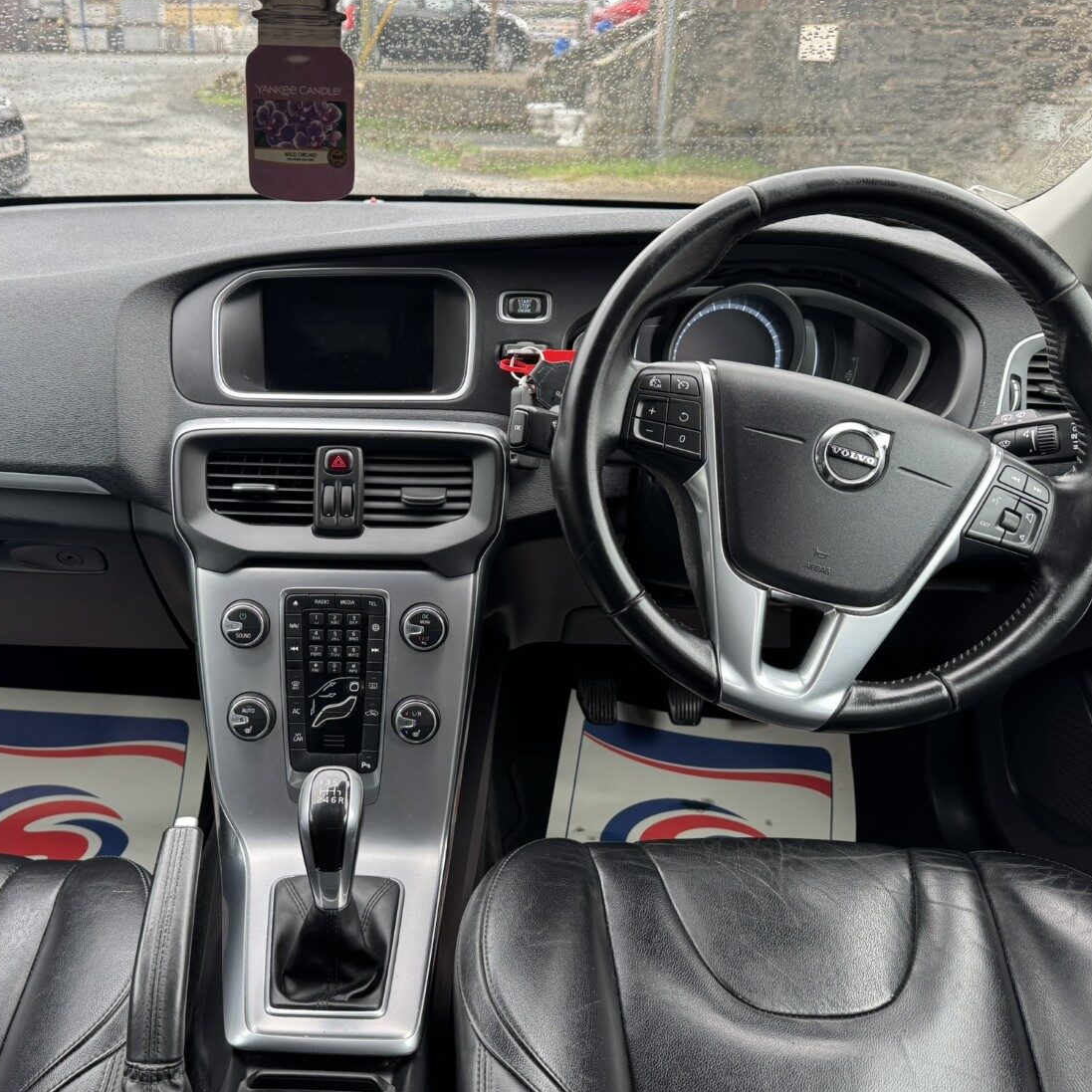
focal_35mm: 29
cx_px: 420
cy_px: 546
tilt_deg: -24.9
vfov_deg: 55.6
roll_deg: -0.7
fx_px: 1035
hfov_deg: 55.1
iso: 125
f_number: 1.78
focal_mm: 6.76
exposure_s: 1/121
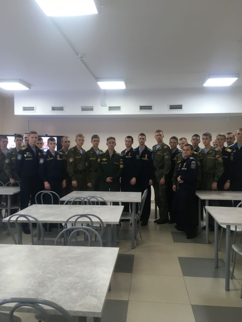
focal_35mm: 29
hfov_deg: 48.2
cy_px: 161
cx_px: 121
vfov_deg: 61.7
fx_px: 270
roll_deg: -1.8
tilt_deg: -4.9
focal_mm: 4.15
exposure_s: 1/33
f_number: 2.2
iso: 100
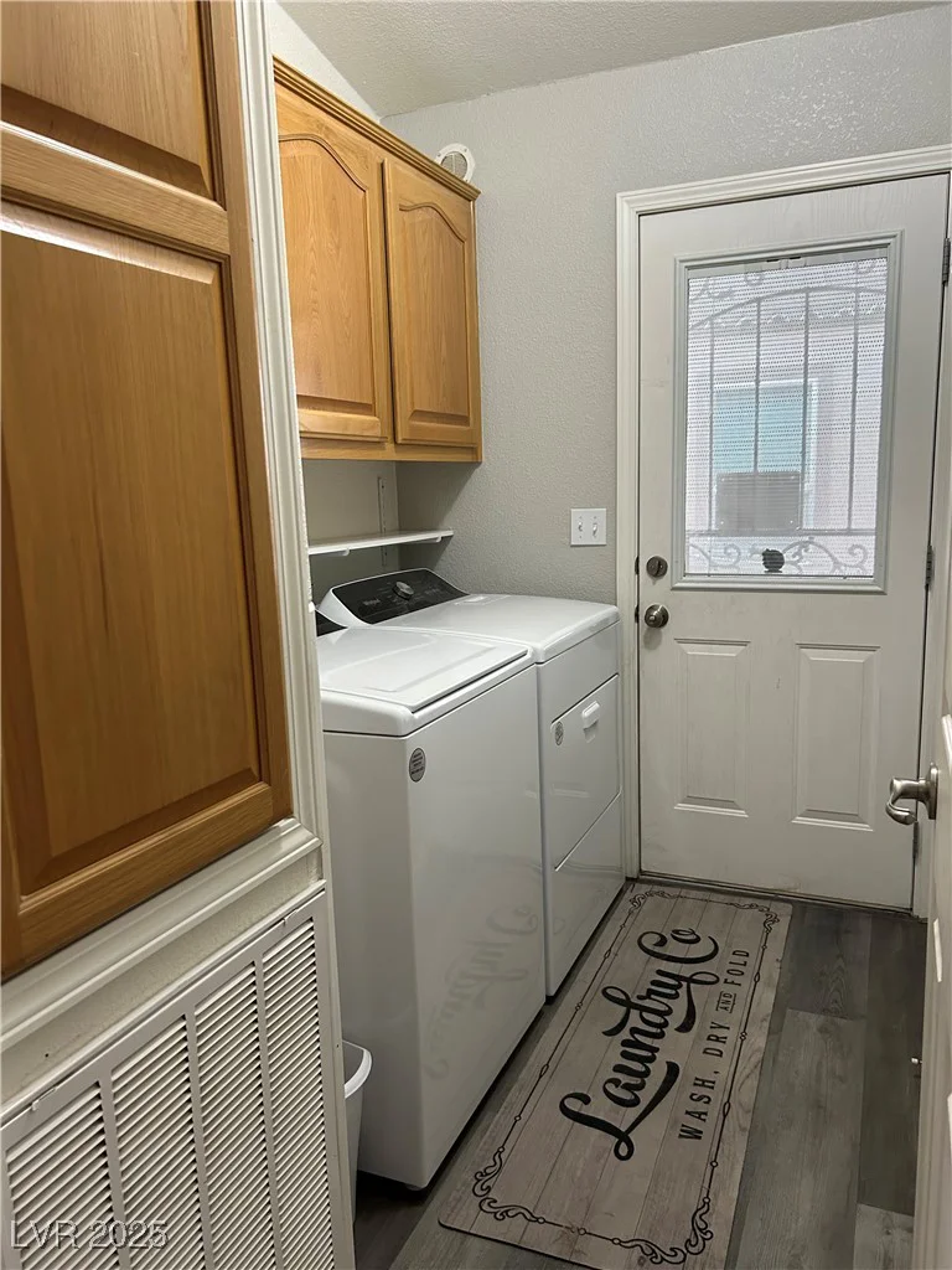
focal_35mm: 26
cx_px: 476
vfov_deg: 67.3
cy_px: 635
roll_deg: +2.0
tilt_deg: -10.3
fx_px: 953
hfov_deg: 53.1
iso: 200
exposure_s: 1/60
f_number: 1.5
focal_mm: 5.7
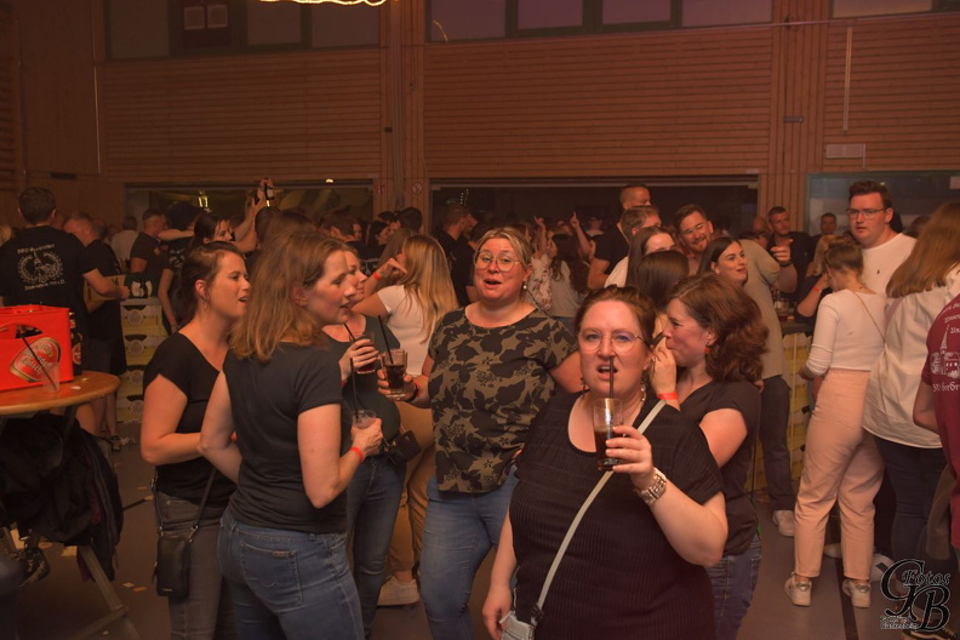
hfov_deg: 53.1
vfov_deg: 36.9
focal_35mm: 36
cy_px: 320
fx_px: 960
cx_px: 480
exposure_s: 1/250
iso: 1250
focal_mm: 24
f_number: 4
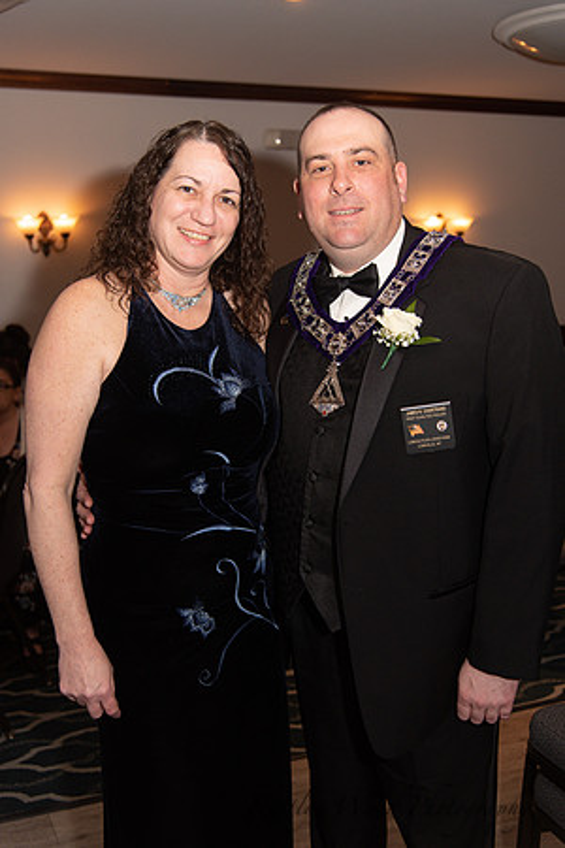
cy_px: 424
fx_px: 942
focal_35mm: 40
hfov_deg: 33.4
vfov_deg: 48.5
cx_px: 282
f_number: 4
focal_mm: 40
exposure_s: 1/200
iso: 800
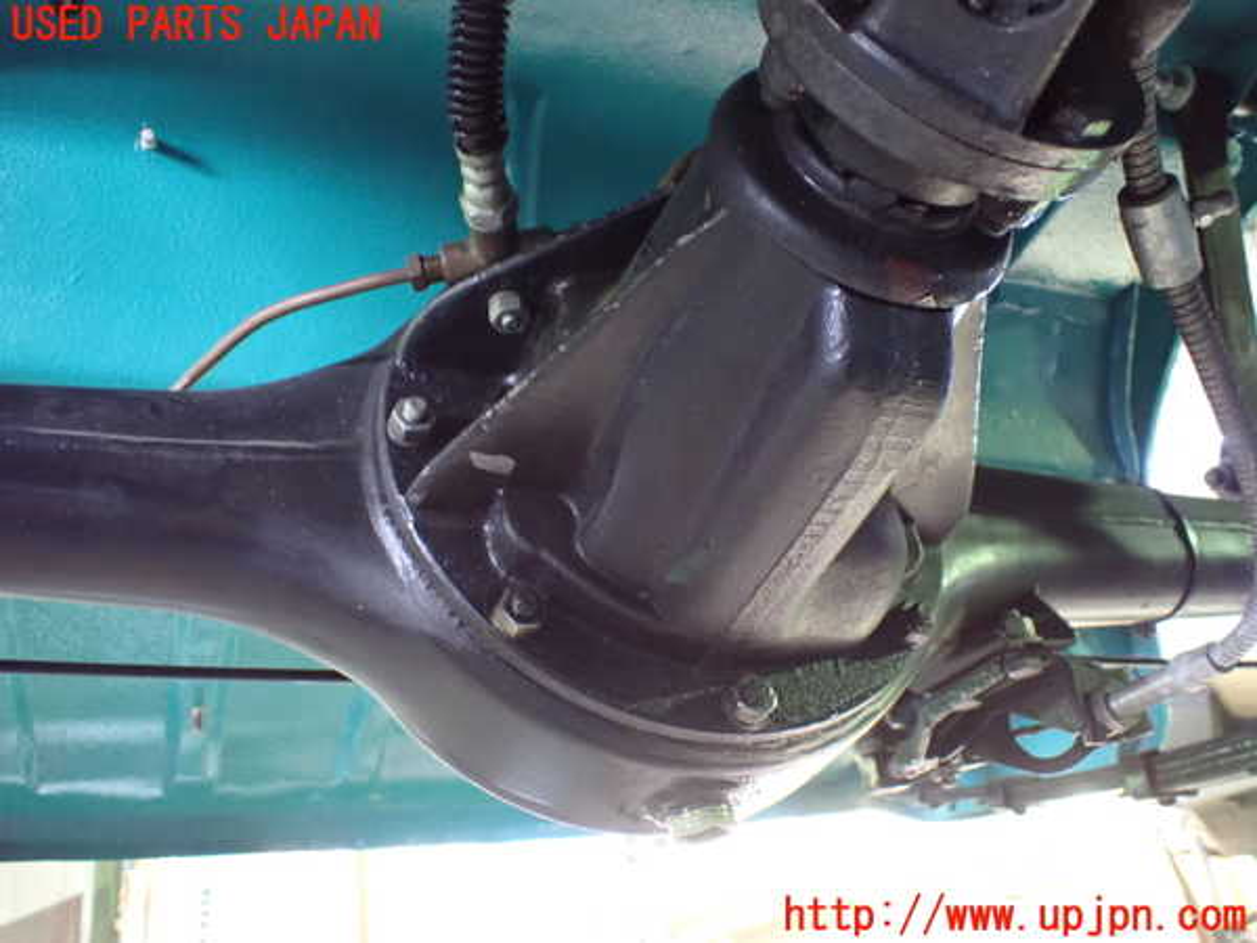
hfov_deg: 60.0
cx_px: 628
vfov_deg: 46.8
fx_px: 1089
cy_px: 472
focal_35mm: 30
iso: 1250
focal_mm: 5.4
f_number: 2.3
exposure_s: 1/30
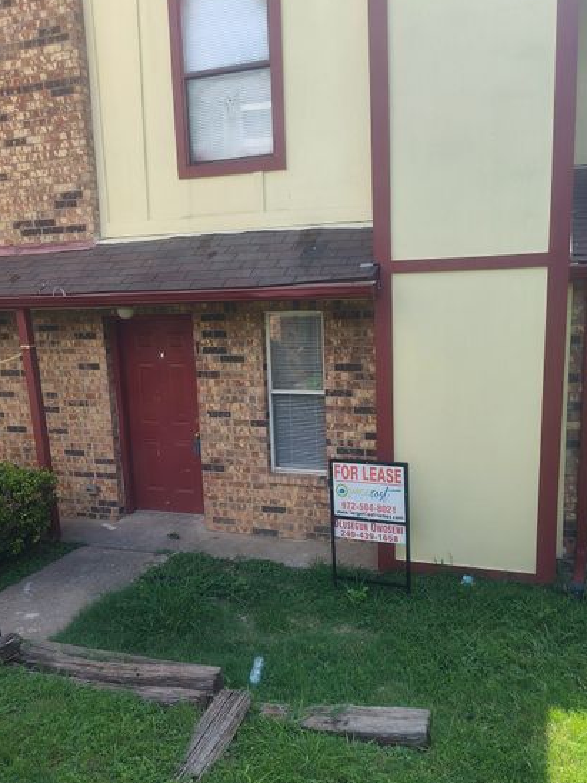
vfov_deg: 63.4
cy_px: 412
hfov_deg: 49.6
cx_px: 330
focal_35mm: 28
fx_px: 633
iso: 100
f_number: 1.8
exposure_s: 1/417
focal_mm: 5.56
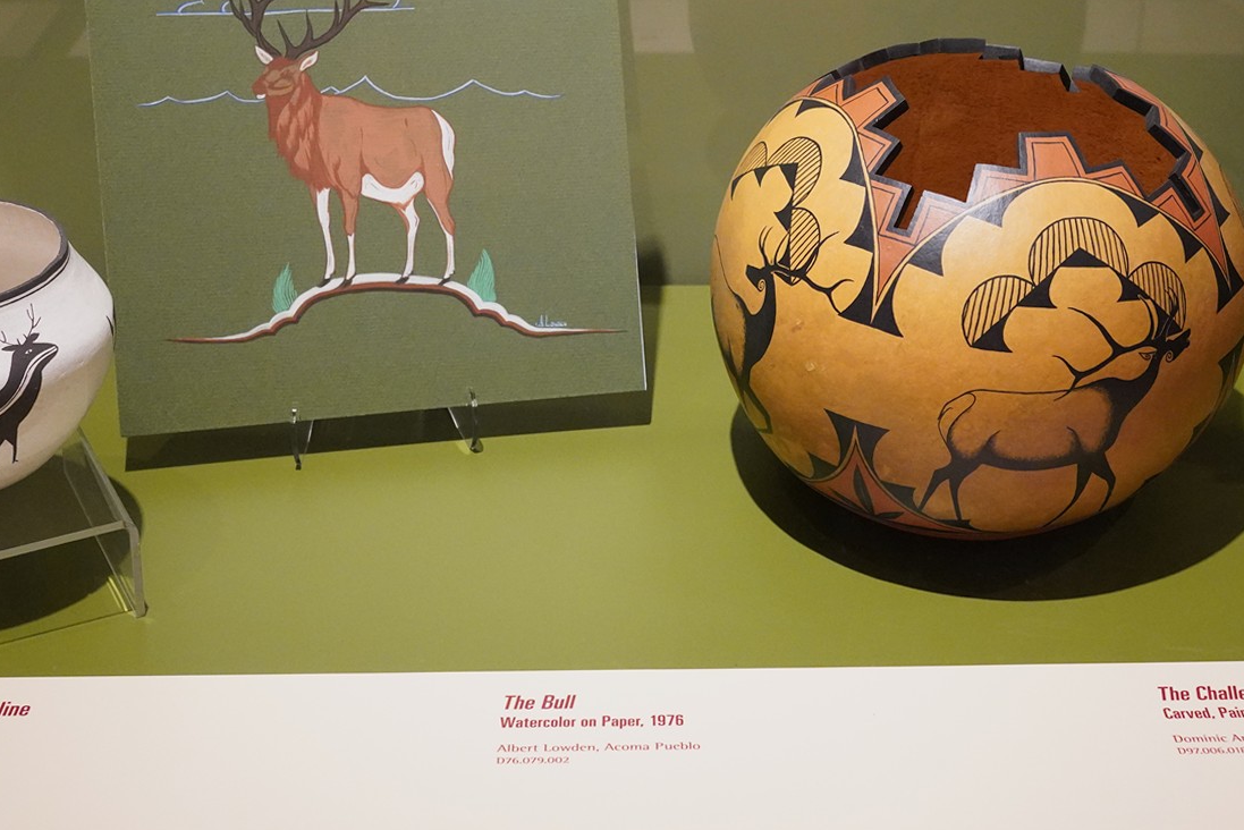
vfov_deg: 21.8
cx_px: 746
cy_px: 229
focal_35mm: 62
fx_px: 2143
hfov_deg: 32.3
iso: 6400
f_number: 5.6
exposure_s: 1/100
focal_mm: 34
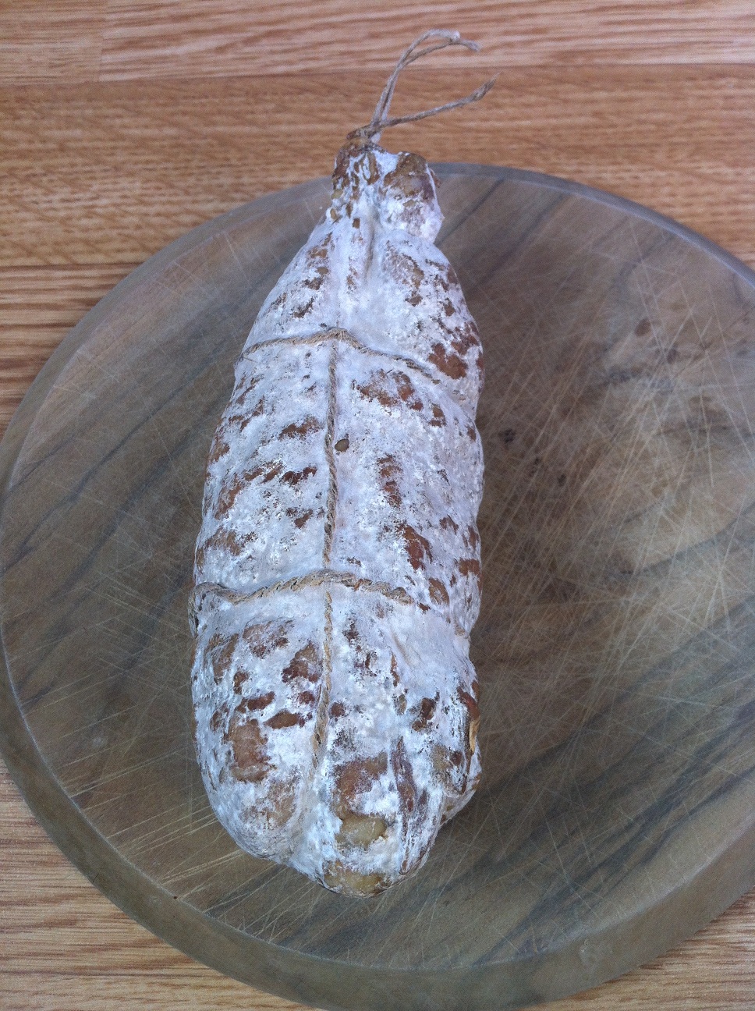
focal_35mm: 35
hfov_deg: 40.6
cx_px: 378
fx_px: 1021
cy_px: 506
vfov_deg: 52.7
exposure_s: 1/120
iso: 80
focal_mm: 3.85
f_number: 2.8
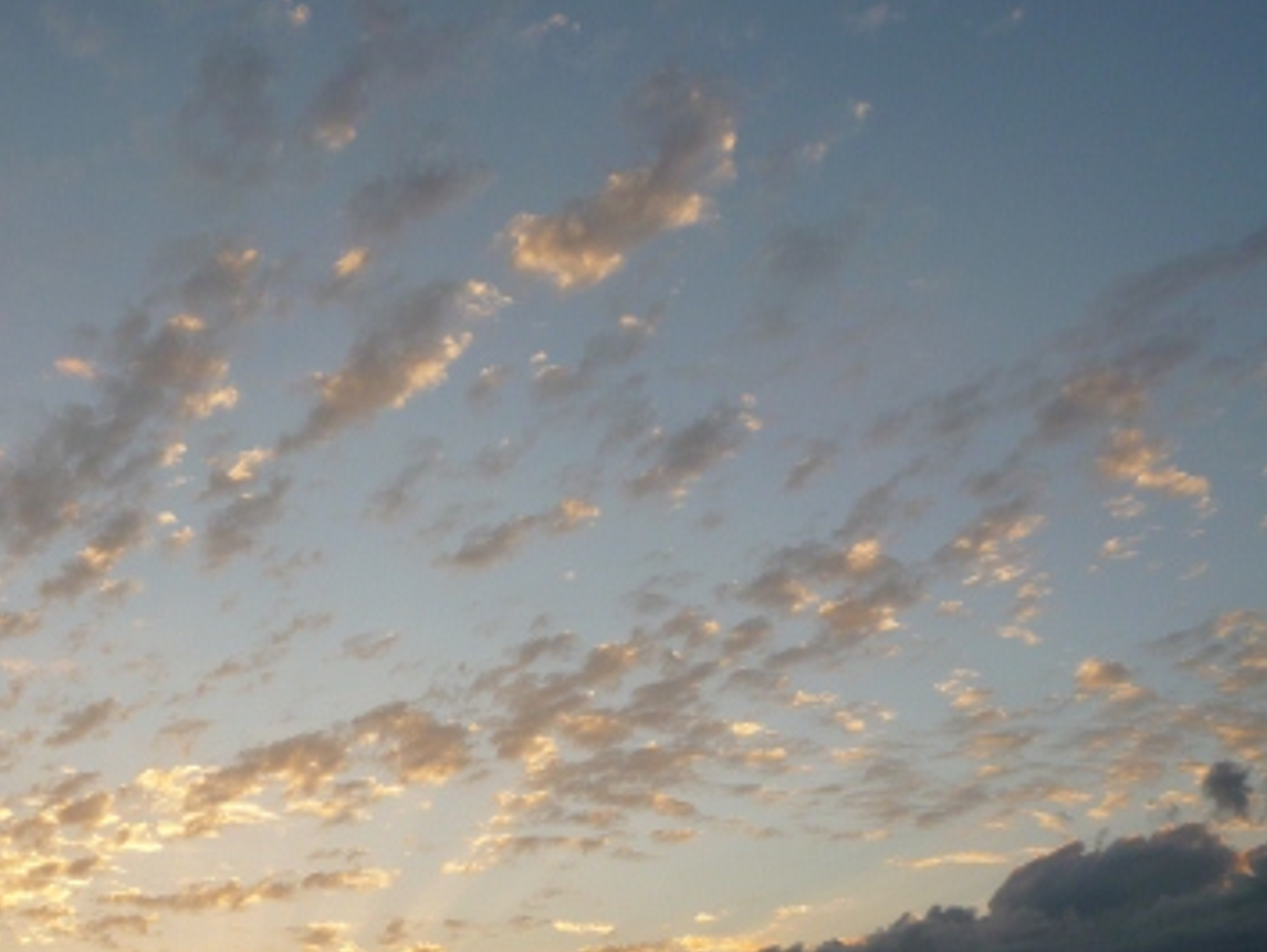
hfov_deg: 39.1
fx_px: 1758
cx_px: 404
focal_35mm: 48
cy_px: 478
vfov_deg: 30.3
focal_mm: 6
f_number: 2.9
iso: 100
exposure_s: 1/400
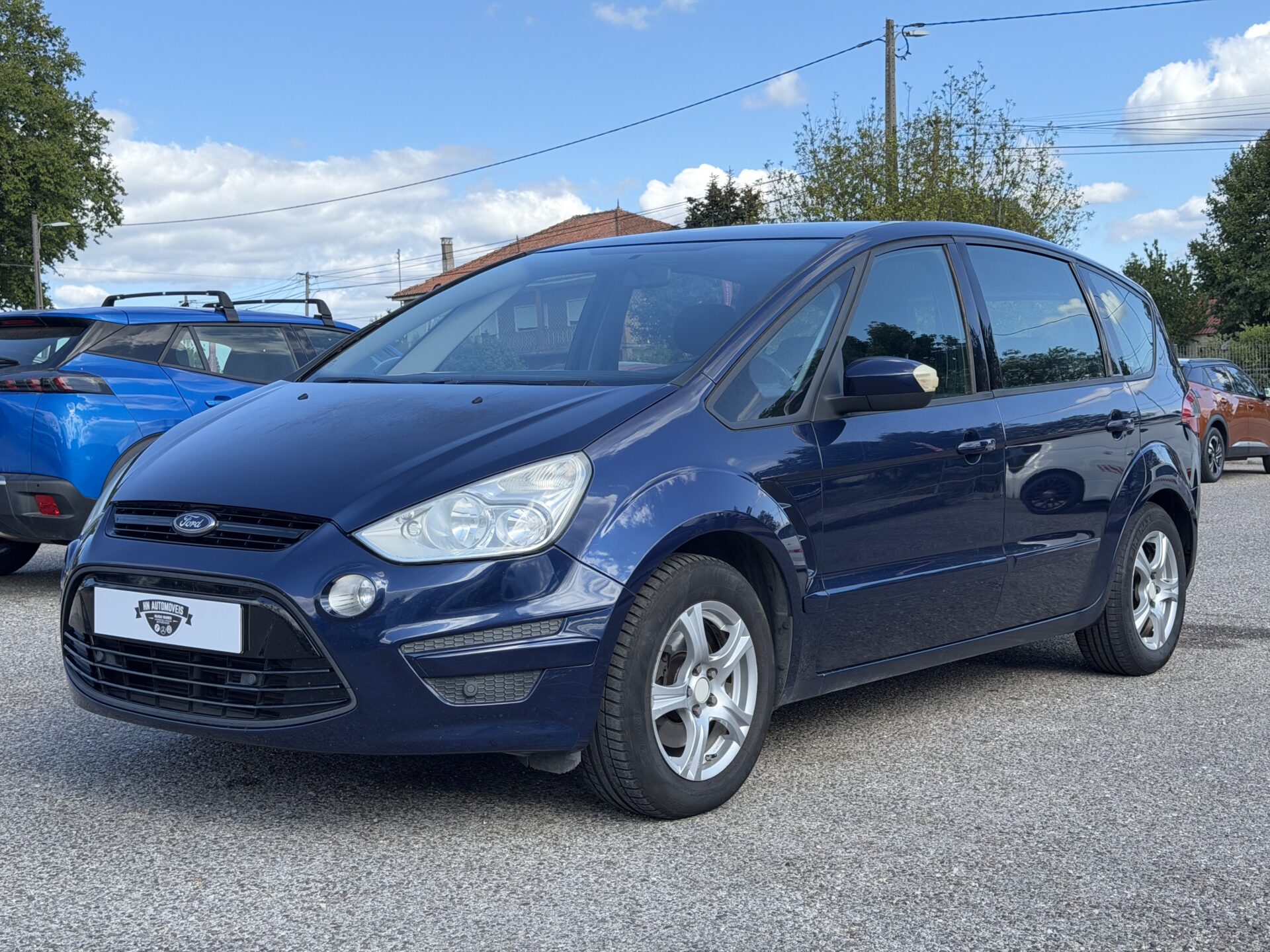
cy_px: 476
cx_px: 635
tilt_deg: -2.0
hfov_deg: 39.7
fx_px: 1761
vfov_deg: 30.3
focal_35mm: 48
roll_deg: +2.6
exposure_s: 1/754
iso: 100
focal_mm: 6.76
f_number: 1.78
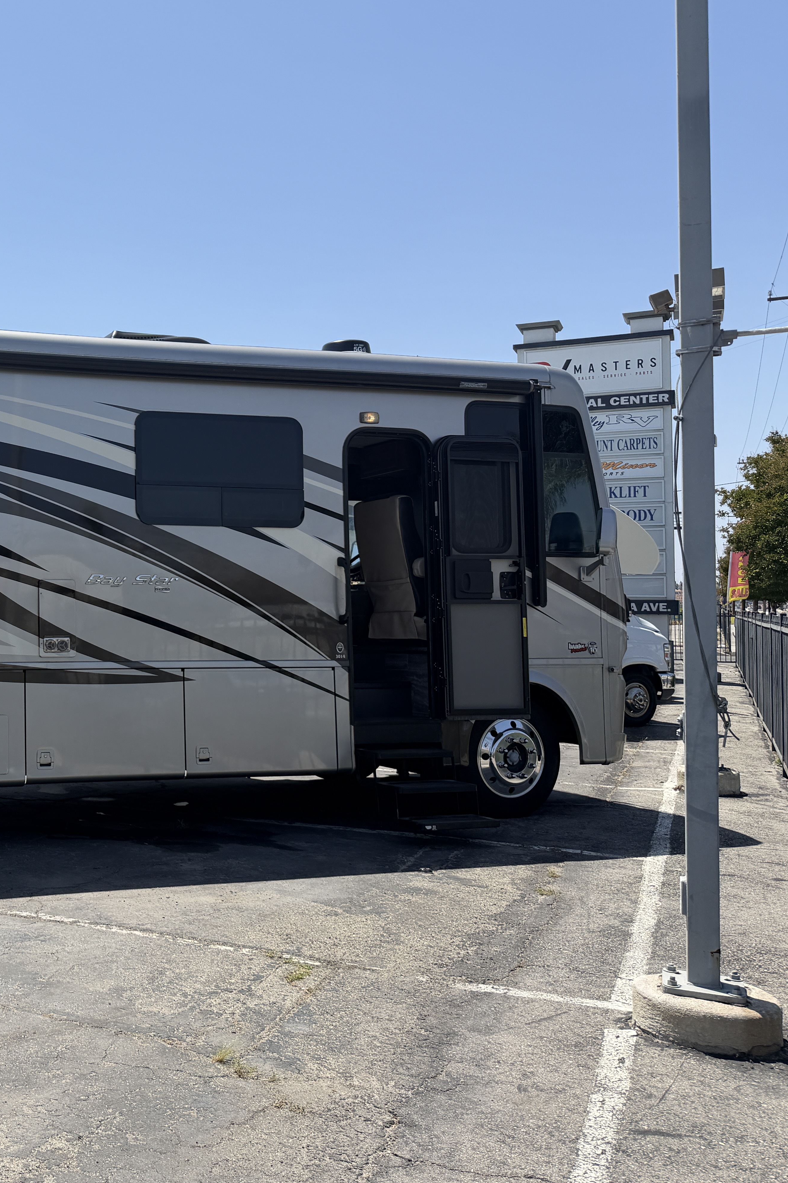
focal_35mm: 36
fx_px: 1182
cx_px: -33
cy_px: 558
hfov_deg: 33.2
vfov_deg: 53.1
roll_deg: +1.1
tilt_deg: +1.2
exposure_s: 1/4405
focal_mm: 6.76
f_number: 1.78
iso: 80
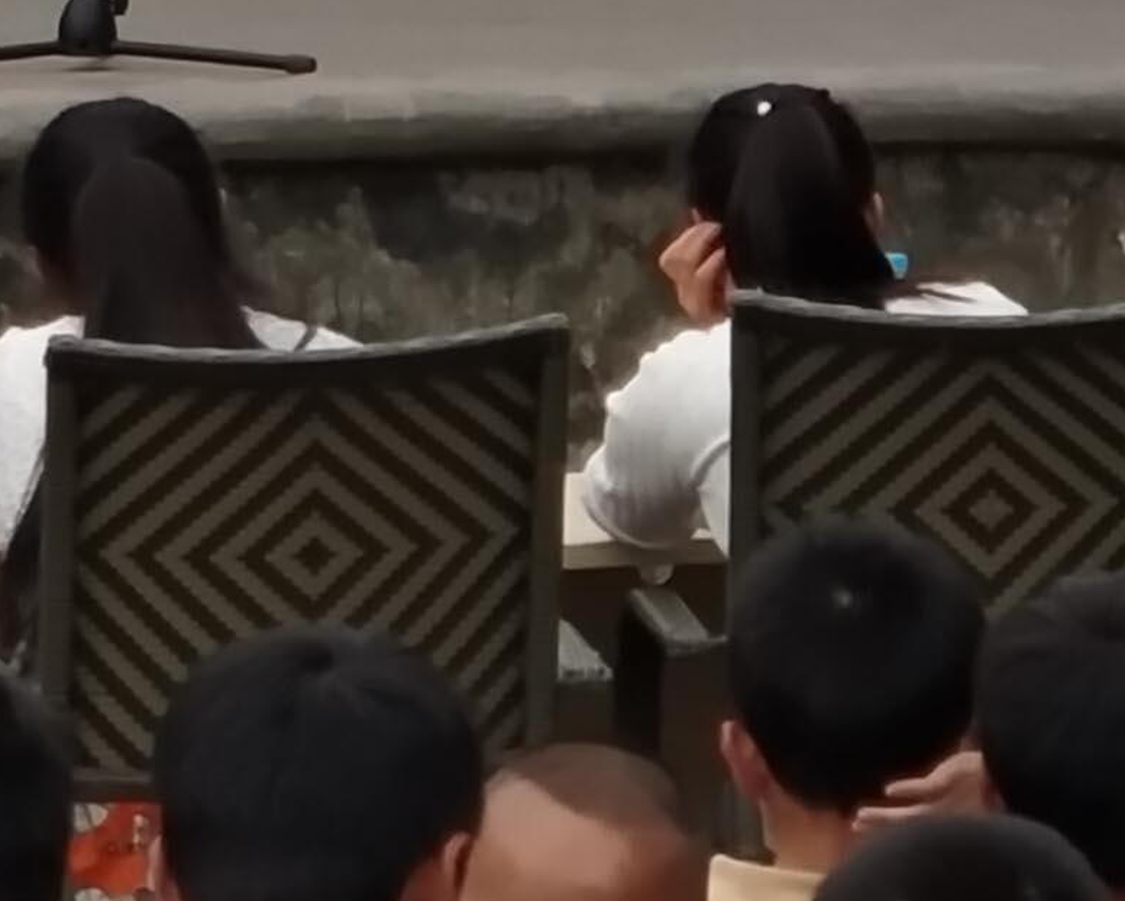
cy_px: -695
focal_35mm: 263
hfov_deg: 7.3
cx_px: -401
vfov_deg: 5.8
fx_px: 8759
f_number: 2.6
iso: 100
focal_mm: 6.06
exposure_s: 1/166
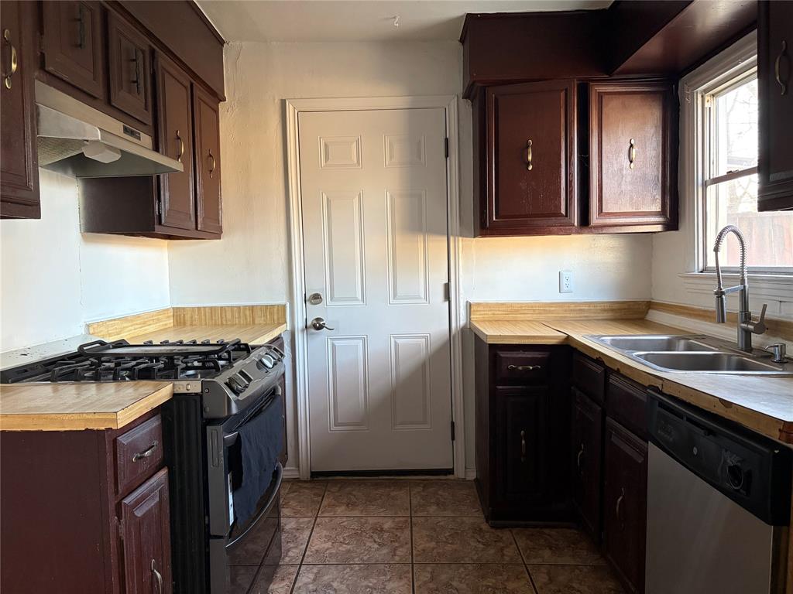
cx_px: 396
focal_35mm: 26
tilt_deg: -2.3
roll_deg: +1.1
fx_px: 596
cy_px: 297
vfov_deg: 53.1
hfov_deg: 67.3
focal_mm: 5.96
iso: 400
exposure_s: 1/60
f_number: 1.6
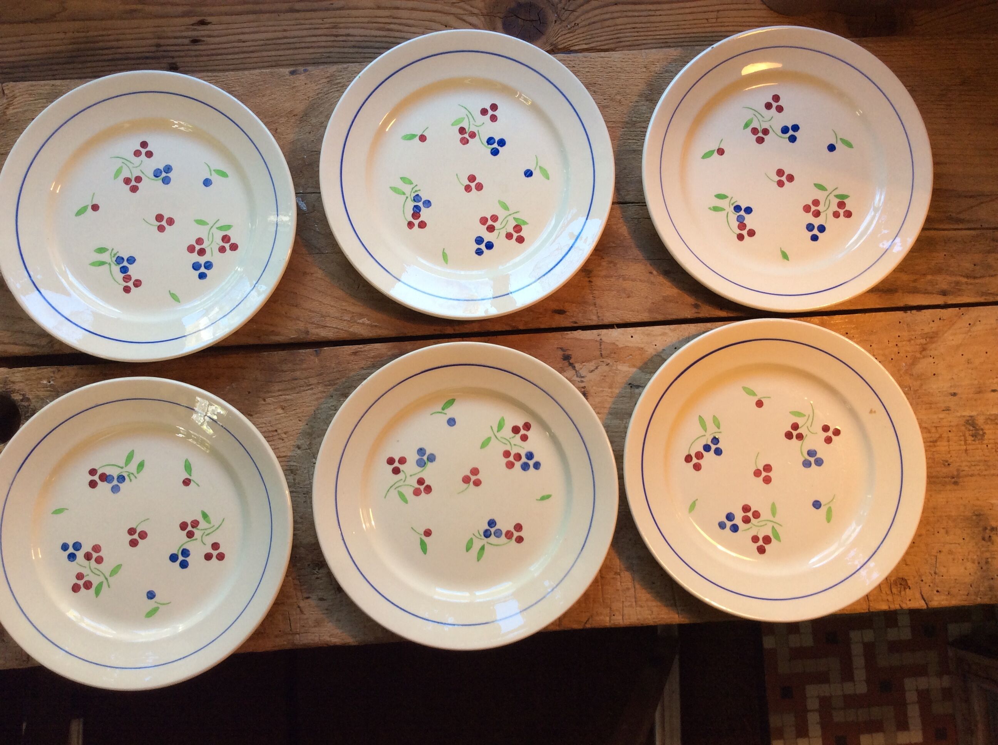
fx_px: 921
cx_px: 499
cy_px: 372
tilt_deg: -84.6
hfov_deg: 56.9
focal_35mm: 32
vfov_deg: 44.1
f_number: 2.4
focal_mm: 3.3
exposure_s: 1/33
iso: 40
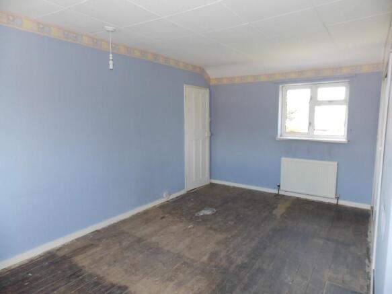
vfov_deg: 58.9
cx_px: 196
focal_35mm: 23
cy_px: 147
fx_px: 260
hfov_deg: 73.9
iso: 100
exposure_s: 1/30
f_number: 3.1
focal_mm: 4
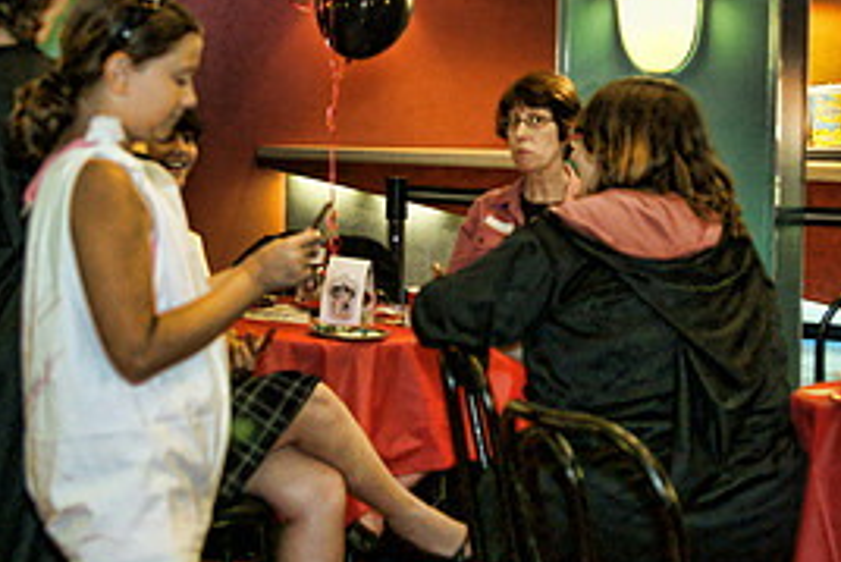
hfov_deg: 22.4
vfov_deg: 15.0
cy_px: 181
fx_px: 2127
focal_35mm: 91
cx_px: 420
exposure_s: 1/60
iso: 800
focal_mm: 28
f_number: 2.8
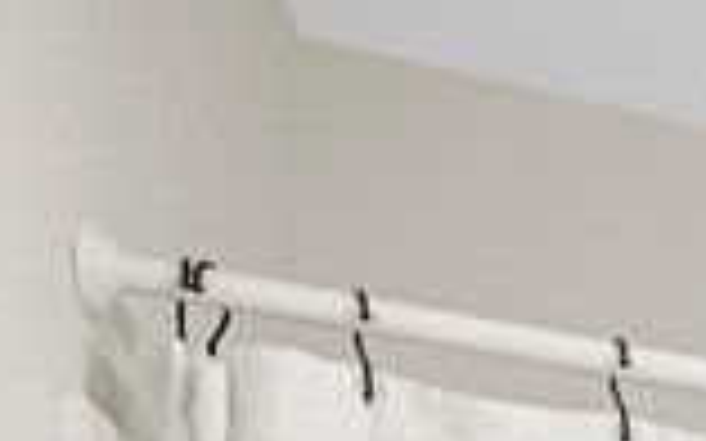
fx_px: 2173
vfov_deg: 9.6
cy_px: 1228
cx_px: 2125
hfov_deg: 11.2
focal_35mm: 113
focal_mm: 16
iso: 800
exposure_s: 1/13
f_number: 4
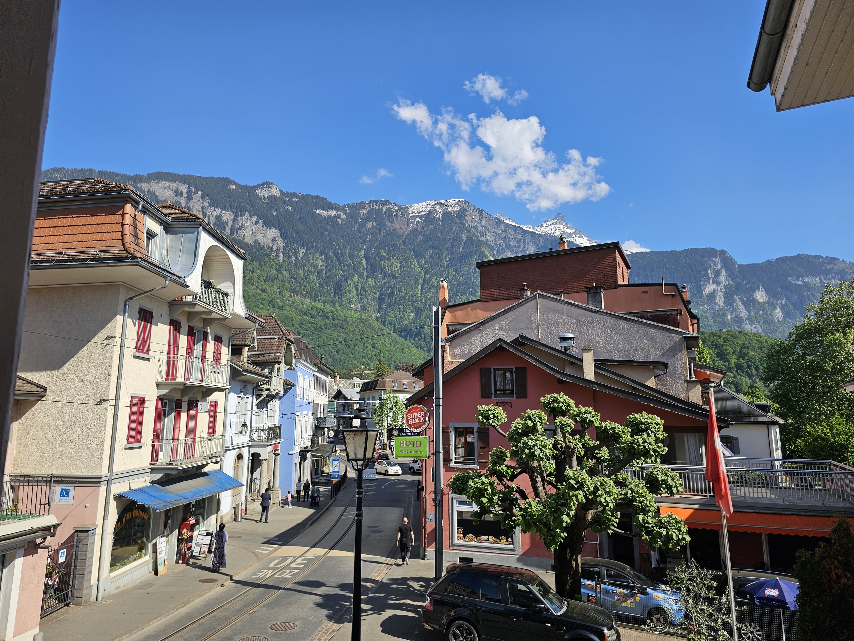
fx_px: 567
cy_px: 320
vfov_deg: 58.9
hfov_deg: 73.9
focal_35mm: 23
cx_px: 427
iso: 10
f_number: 1.7
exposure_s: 1/792
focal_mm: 6.3
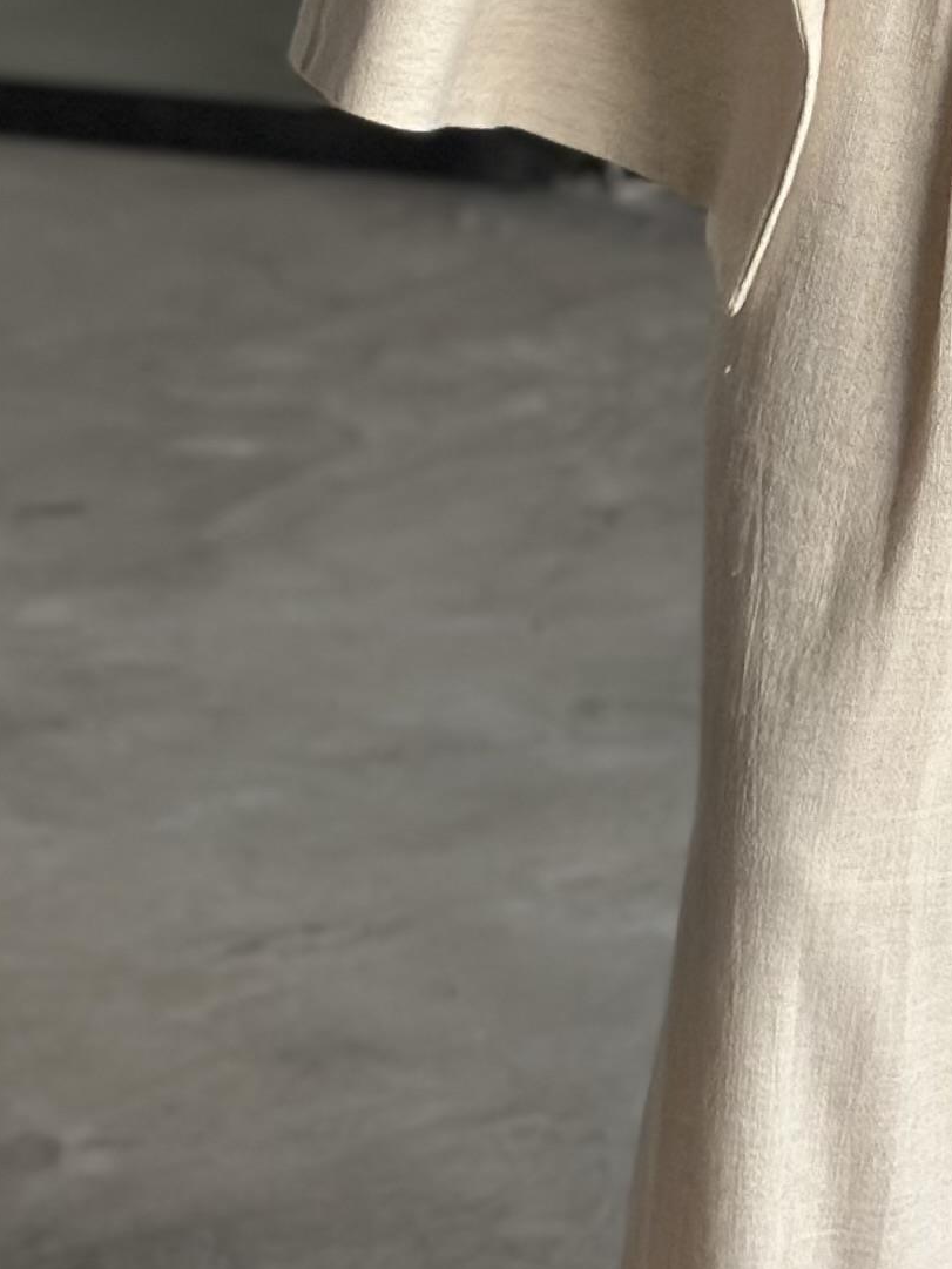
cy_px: 204
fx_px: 6562
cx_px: 1053
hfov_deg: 8.2
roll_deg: -1.6
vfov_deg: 11.0
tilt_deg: -28.8
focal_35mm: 179
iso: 125
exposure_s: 1/121
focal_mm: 6.86
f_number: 1.78
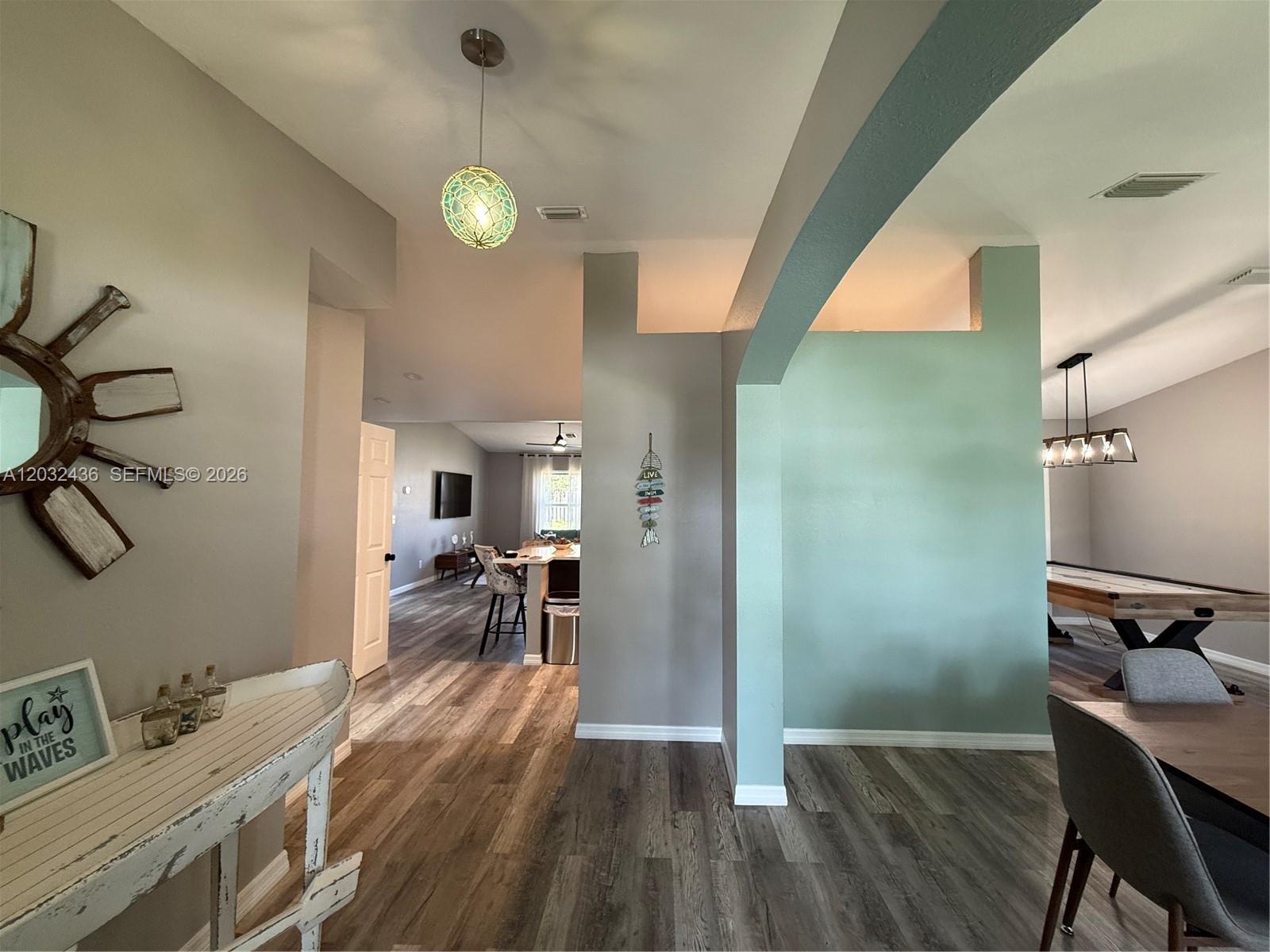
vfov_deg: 85.7
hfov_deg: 102.1
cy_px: 476
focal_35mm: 14
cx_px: 635
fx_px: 514
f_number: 2.2
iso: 250
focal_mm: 2.22
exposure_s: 1/60
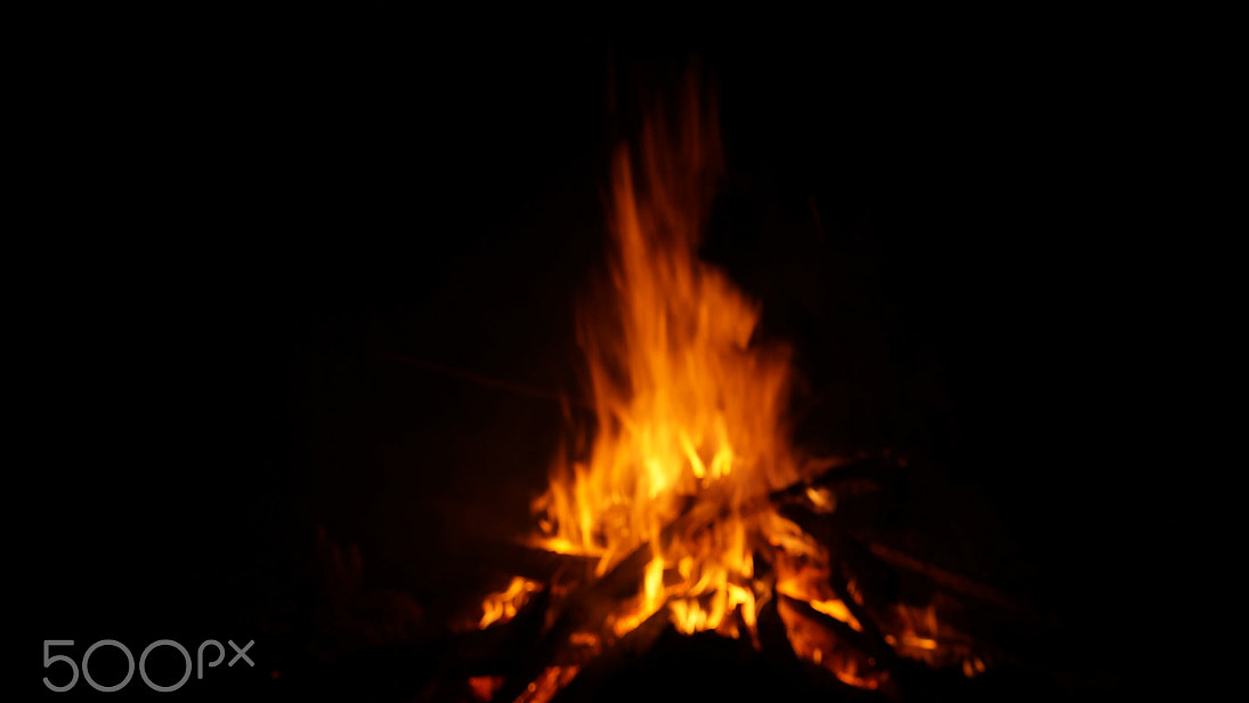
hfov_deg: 38.6
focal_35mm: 53
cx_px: 884
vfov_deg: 22.6
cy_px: 208
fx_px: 1748
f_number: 5.6
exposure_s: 1/30
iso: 100
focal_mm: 23
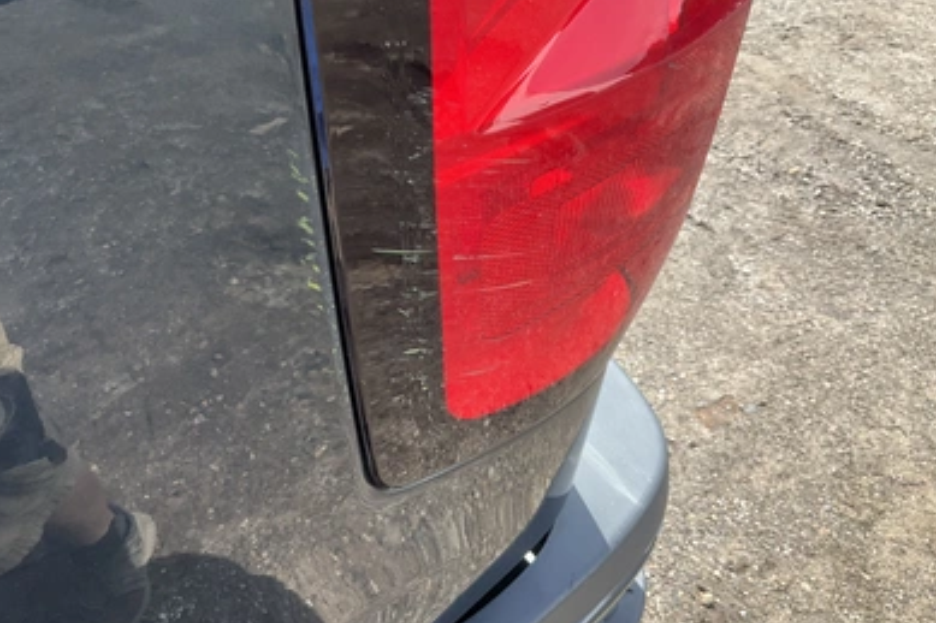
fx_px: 806
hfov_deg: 60.3
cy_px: 279
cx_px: 462
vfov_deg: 42.2
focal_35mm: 31
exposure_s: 1/367
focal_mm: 3
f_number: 1.8
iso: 25
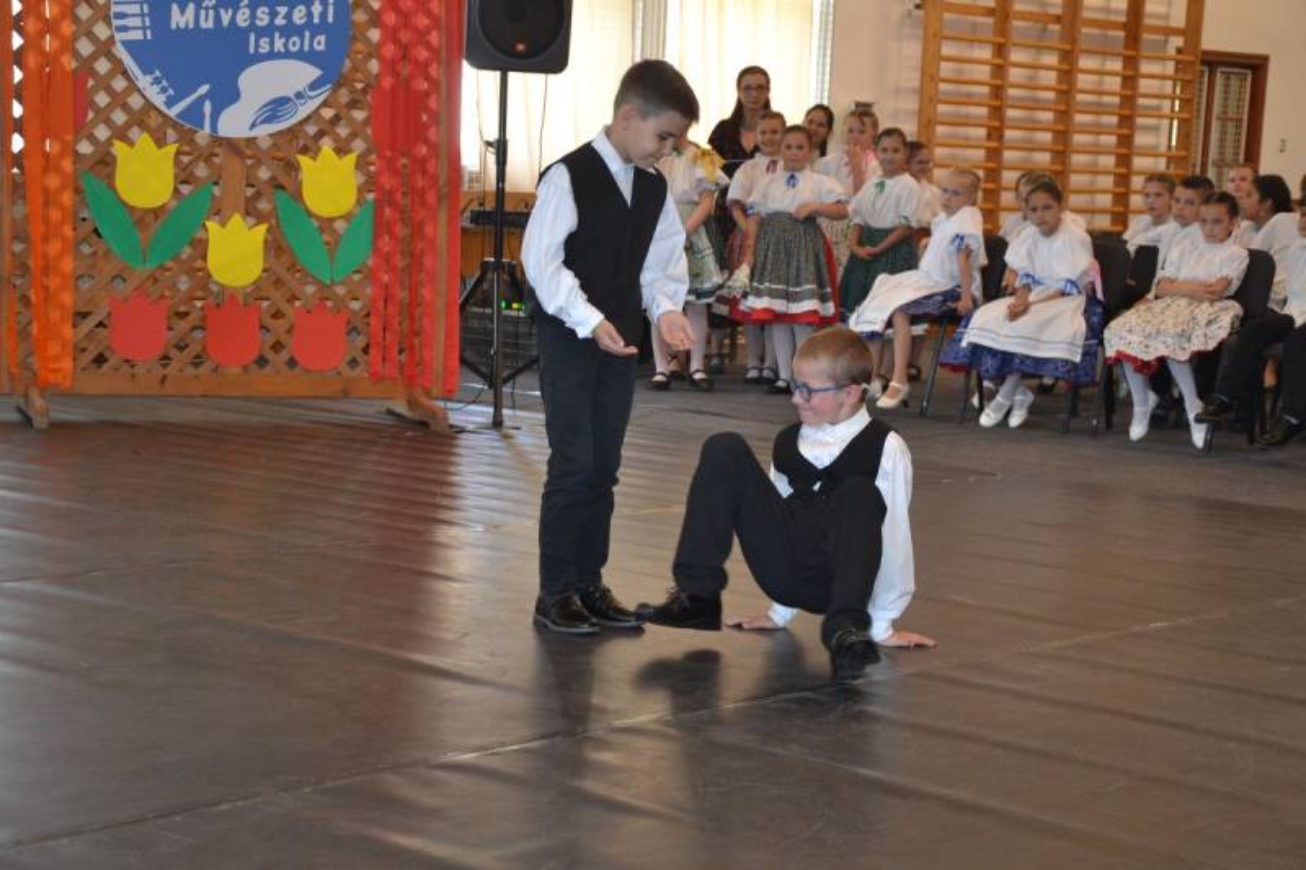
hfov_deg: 28.1
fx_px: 2611
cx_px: 653
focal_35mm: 72
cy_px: 435
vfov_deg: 18.9
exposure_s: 1/60
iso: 800
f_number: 4.8
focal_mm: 48
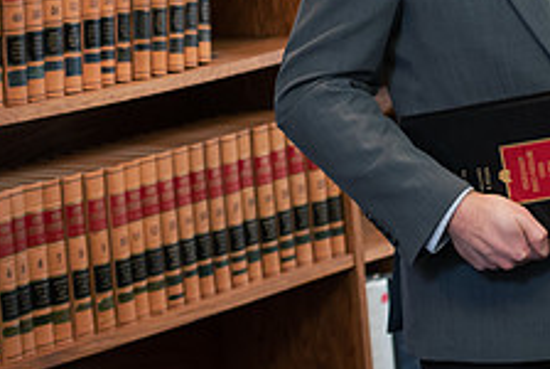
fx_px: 2769
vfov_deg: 7.6
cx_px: 498
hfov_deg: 11.3
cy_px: 6
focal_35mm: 181
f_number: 3.2
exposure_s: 1/125
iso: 1000
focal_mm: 70
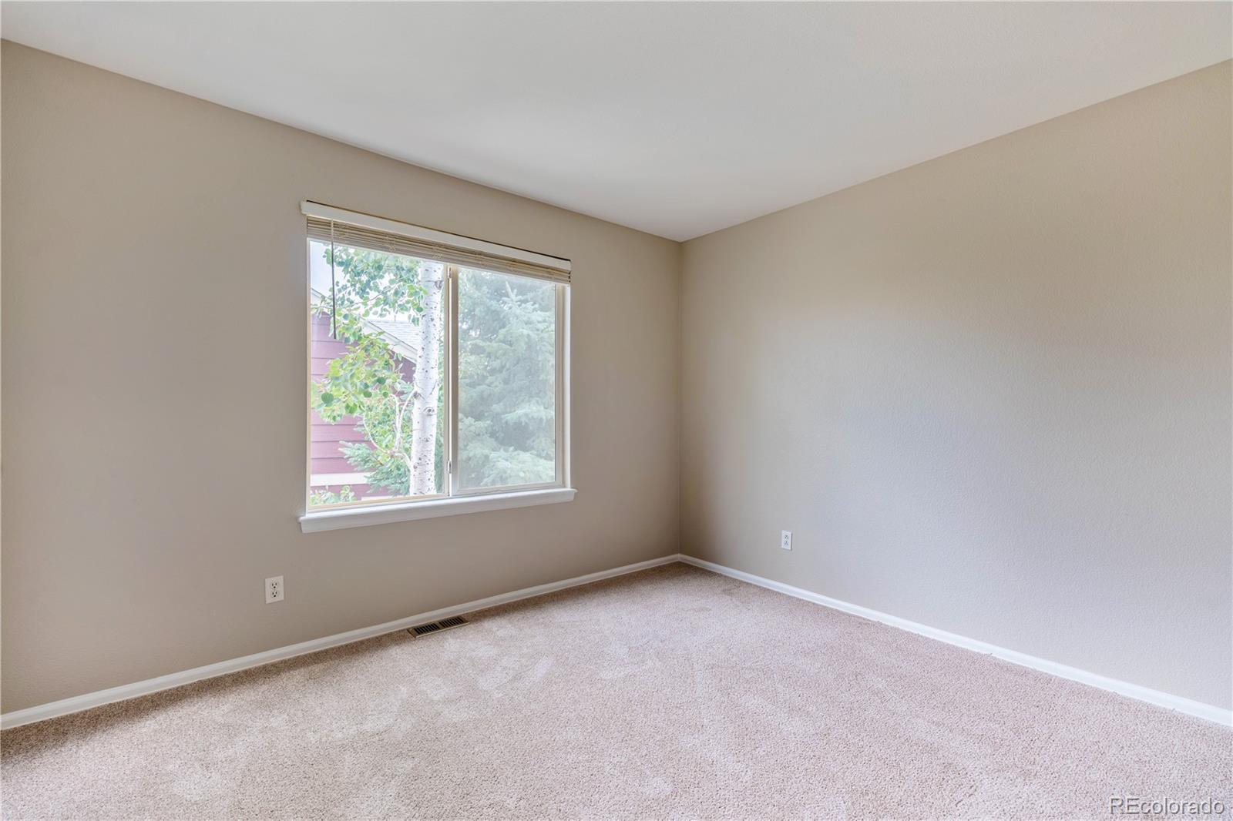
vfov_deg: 73.7
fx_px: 548
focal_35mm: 16
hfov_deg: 96.7
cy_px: 410
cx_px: 616
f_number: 6.3
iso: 250
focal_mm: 16
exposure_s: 1/250
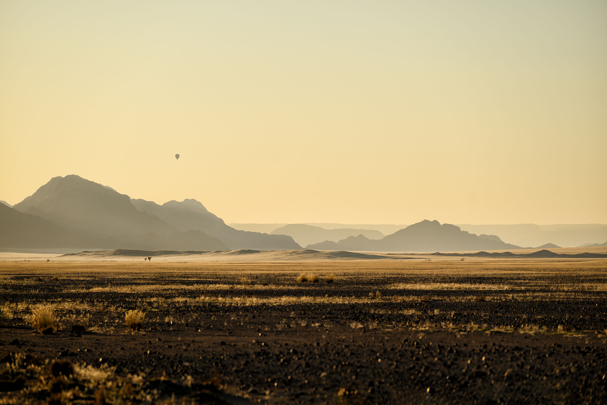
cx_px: 304
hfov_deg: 10.3
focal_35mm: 200
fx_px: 3372
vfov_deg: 6.9
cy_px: 202
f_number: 4.5
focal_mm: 200
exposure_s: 1/640
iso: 64
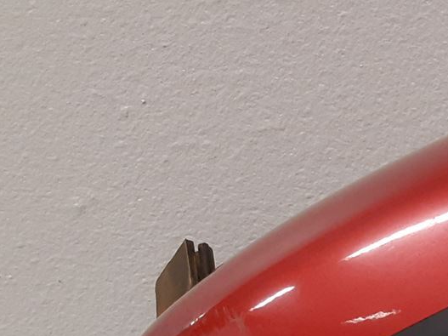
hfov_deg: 17.6
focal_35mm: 101
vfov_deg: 14.0
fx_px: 1307
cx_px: 651
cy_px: 448
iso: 160
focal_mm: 3.93
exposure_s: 1/50
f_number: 1.7
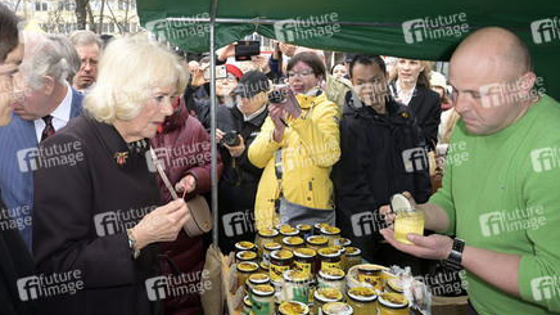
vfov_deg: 44.1
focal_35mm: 26
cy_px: 125
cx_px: 273
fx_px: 386
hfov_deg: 71.9
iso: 1250
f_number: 10
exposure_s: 1/250
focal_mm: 24
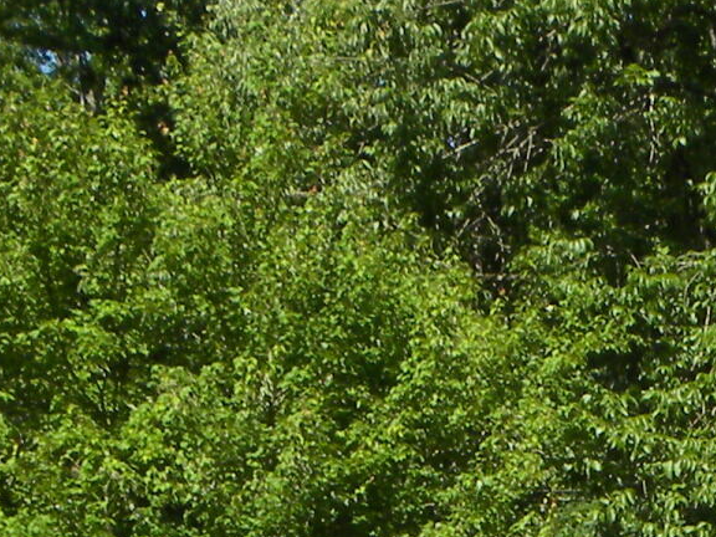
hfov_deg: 12.7
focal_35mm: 151
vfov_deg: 9.4
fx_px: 3123
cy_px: 917
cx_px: 878
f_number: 5
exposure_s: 1/216
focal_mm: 5.2
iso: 64
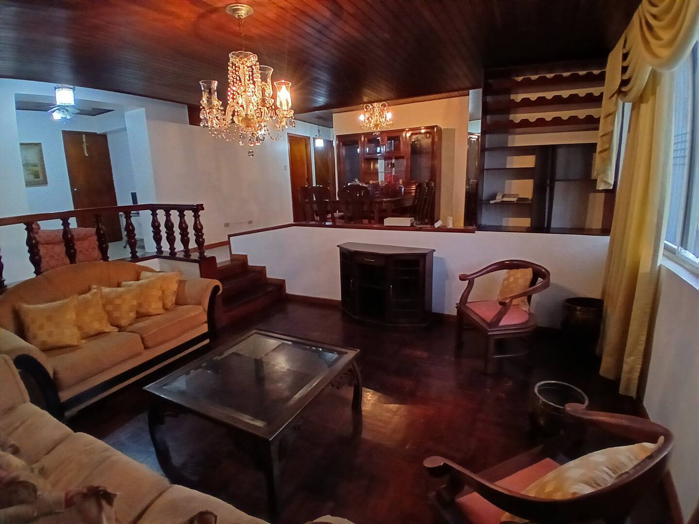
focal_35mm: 17
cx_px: 350
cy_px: 262
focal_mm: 1.4
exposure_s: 1/25
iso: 500
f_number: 2.2
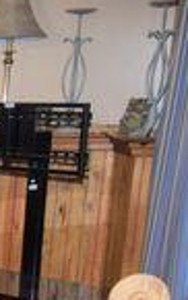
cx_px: -457
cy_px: 363
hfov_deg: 8.4
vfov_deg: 16.9
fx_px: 964
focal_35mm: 118
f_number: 4
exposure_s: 1/60
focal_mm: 14
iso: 800
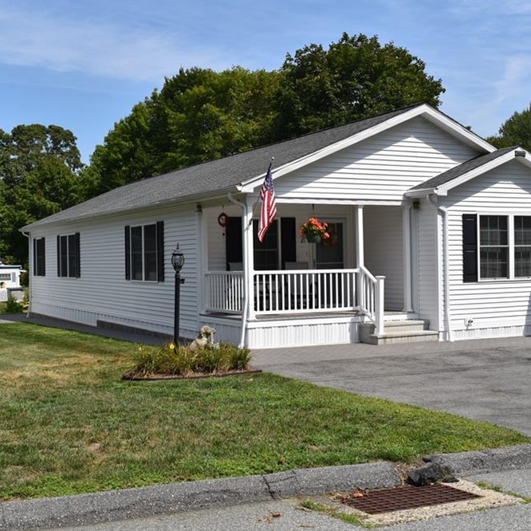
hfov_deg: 36.0
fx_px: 816
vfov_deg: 36.1
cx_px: 238
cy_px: 266
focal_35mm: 47
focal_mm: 24
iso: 100
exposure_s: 1/320
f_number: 9
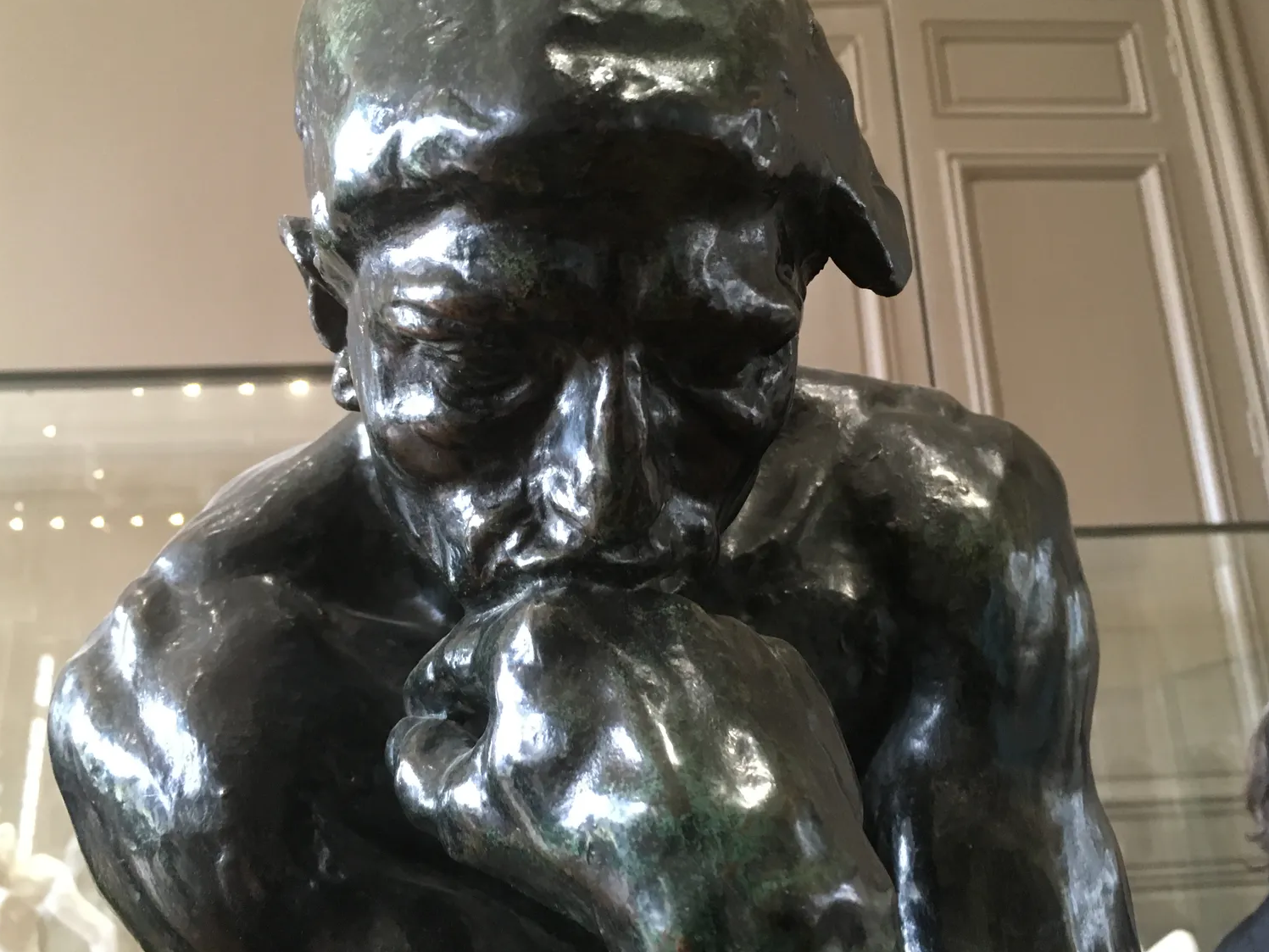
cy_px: 458
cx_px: 619
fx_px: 1137
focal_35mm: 31
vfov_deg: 45.4
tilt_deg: +15.9
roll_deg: +2.8
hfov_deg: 58.3
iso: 200
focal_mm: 4.15
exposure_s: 1/24
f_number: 2.2
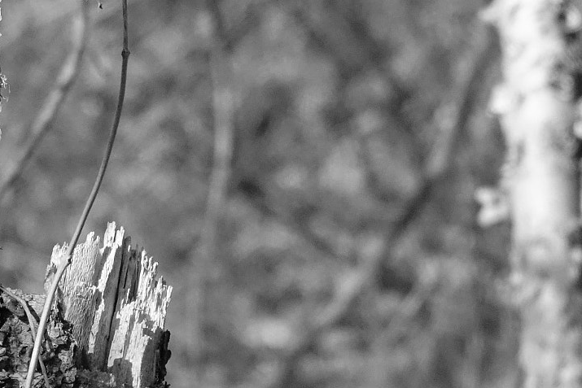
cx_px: -55
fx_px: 21699
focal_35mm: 1342
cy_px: 433
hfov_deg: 1.5
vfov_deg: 1.0
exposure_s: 1/1000
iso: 1000
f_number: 7.1
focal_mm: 220
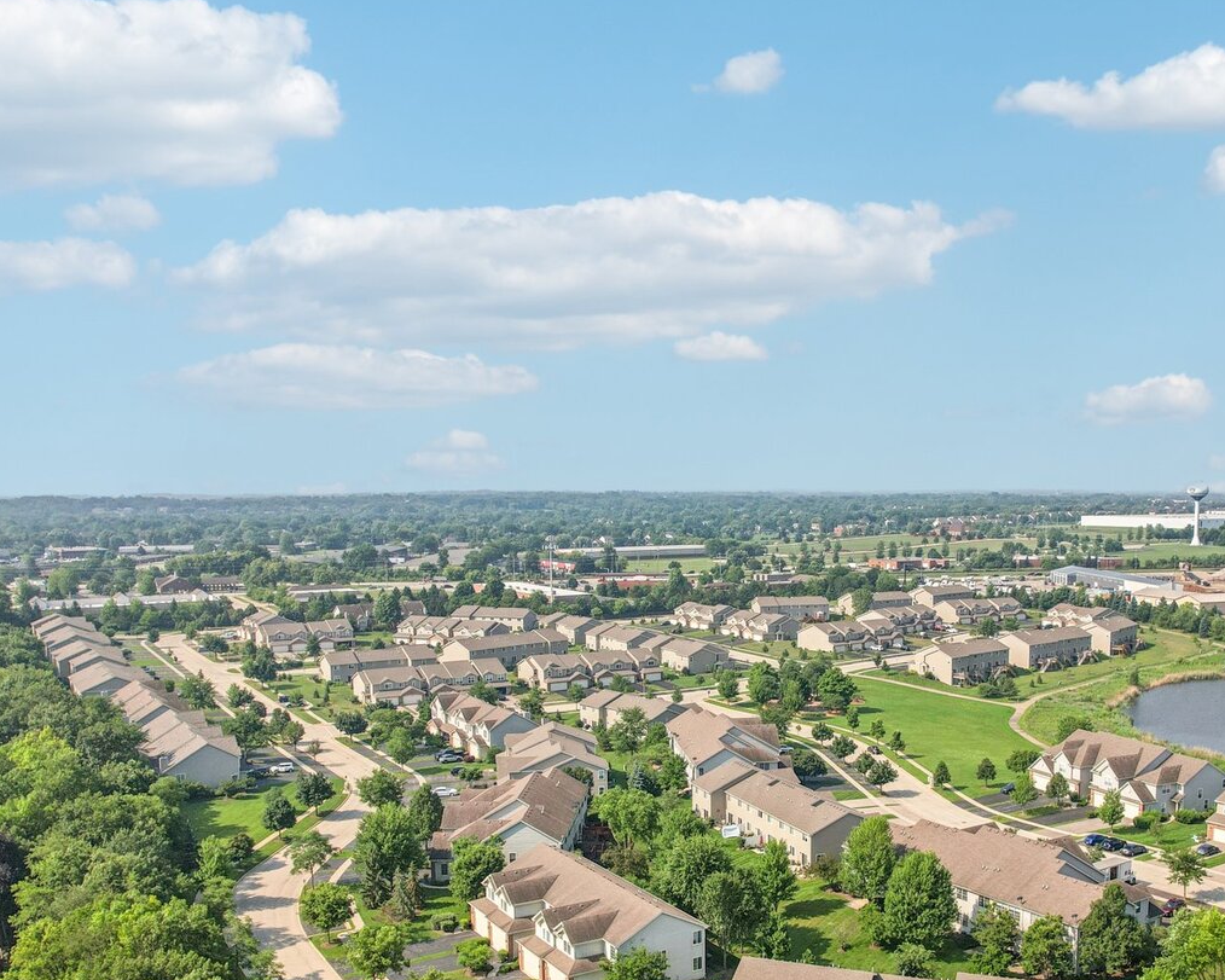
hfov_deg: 53.8
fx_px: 1196
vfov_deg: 44.0
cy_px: 639
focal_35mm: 33
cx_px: 742
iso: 100
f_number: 2.8
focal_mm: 8.38
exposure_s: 1/400
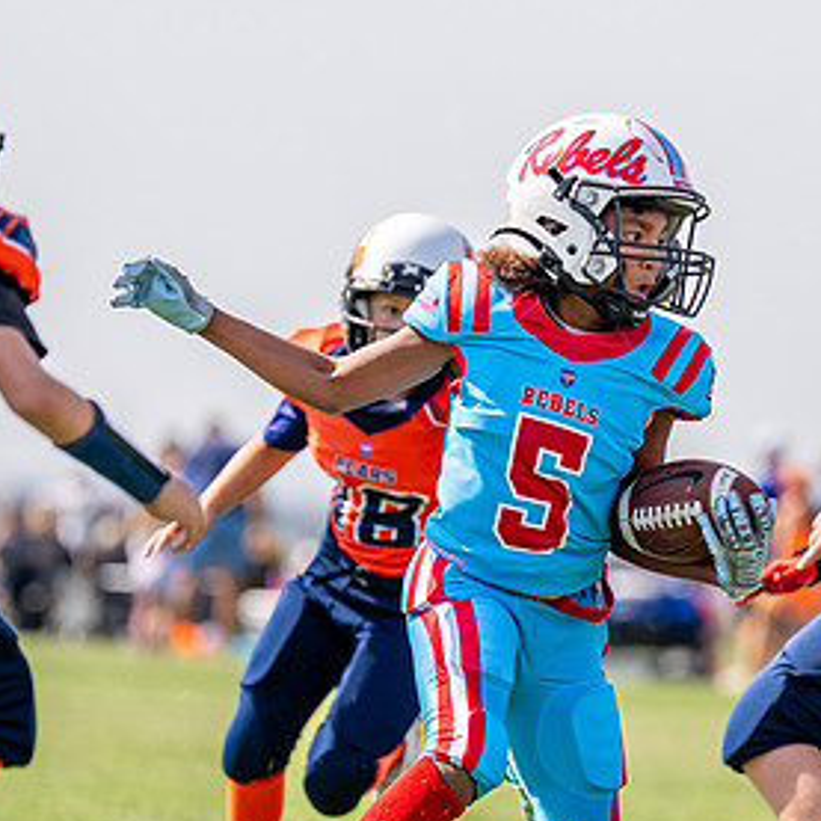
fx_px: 12263
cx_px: 784
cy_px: 490
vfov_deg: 3.8
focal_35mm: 457
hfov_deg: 3.8
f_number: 2.8
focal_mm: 159
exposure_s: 1/2000
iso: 125
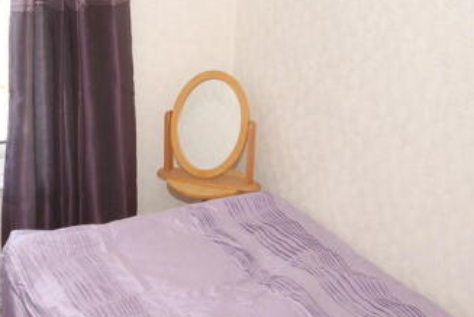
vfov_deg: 22.7
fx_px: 791
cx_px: 107
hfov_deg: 32.6
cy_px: 190
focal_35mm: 60
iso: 200
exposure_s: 1/60
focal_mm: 20
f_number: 5.6
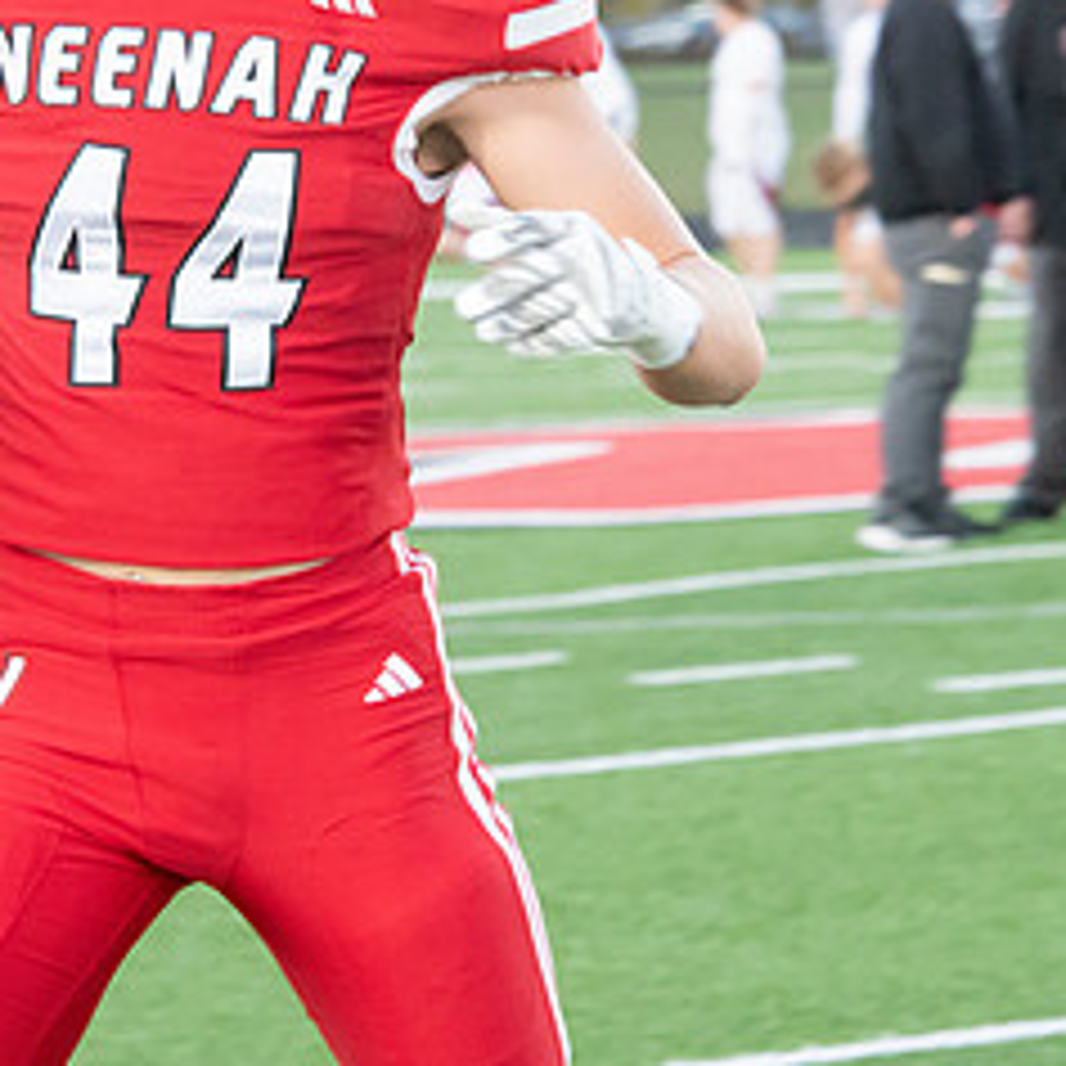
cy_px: 353
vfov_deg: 4.9
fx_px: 12334
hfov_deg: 4.9
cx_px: 369
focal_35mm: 354
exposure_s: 1/320
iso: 8000
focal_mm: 170
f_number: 9
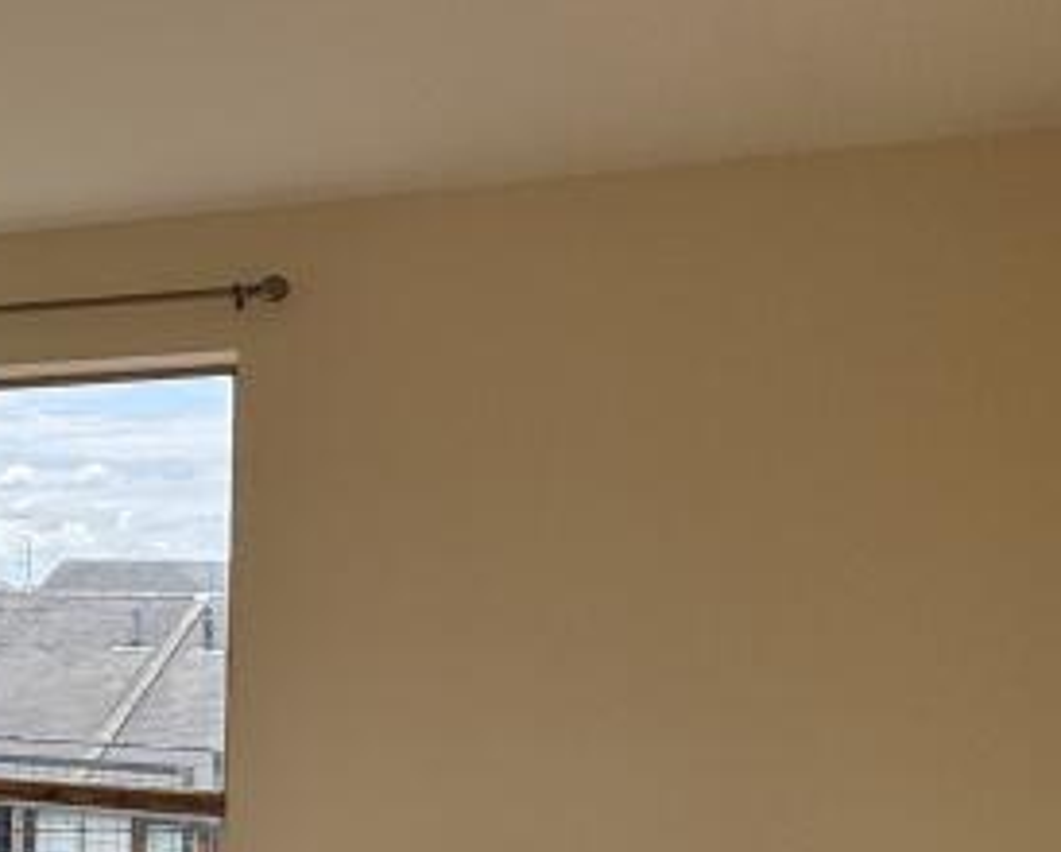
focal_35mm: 51
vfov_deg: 29.4
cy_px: 604
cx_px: -612
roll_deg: -1.1
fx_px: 1604
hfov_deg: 25.3
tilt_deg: +0.0
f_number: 2.2
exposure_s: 1/467
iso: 40
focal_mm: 2.22
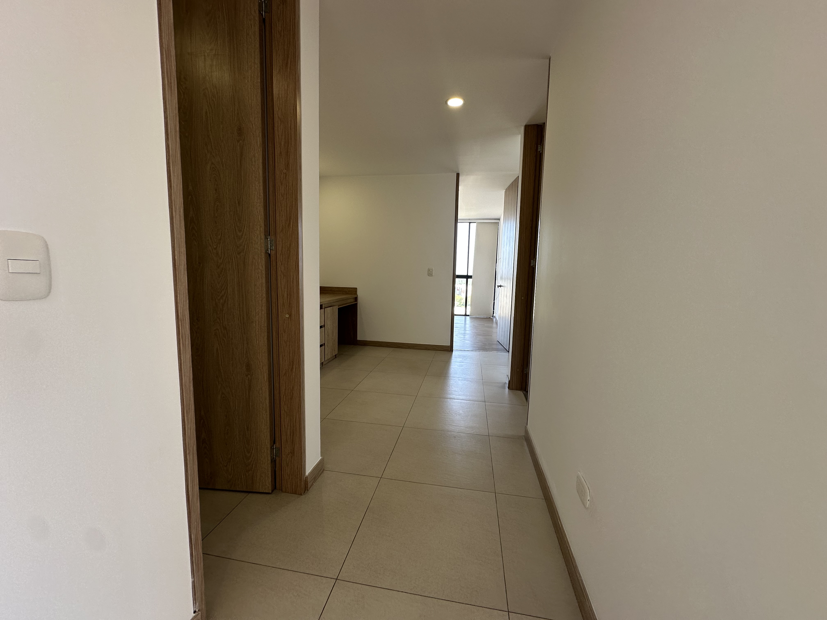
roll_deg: -0.7
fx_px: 334
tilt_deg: -5.3
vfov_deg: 85.7
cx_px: 414
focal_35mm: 14
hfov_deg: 102.1
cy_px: 310
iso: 50
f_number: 2.2
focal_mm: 2.22
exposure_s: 1/99
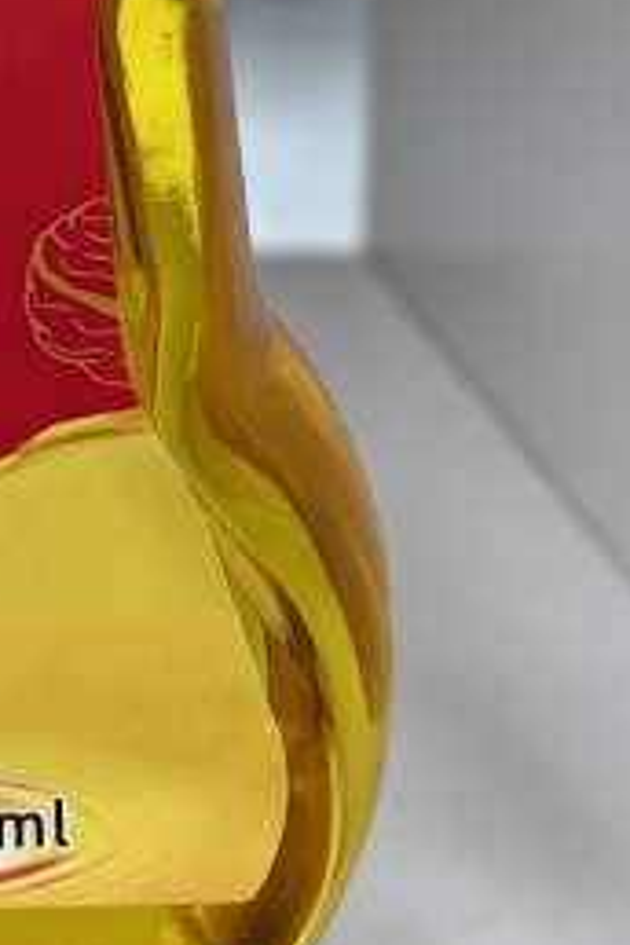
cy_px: -273
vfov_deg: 16.7
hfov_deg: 11.6
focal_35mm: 116
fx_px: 3045
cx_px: -121
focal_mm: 5.75
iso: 160
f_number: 2
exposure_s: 1/91.3
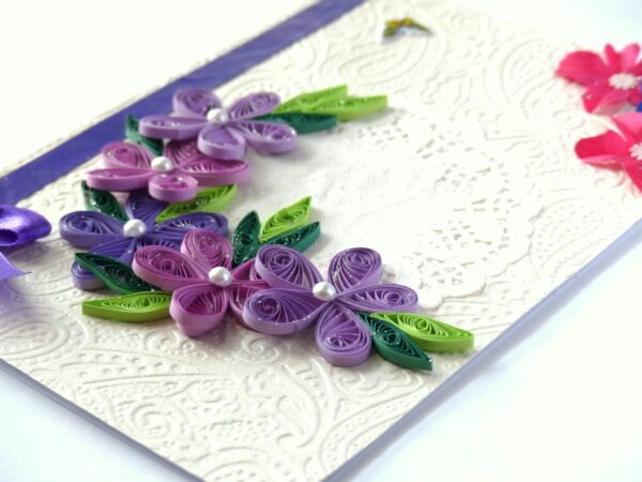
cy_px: 241
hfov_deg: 20.9
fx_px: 1743
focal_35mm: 94
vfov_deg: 15.7
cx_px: 321
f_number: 2.8
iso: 100
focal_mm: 16.9
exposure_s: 1/200
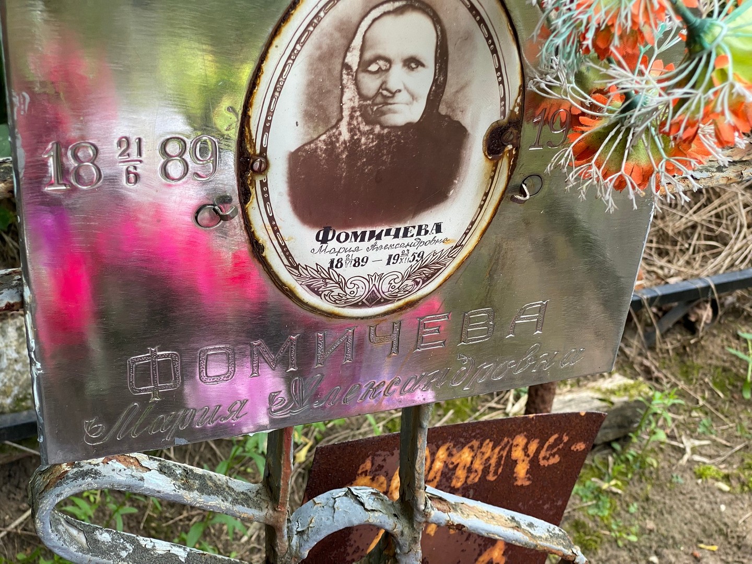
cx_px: 376
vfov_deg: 28.0
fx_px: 1130
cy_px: 282
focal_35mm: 52
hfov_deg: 36.8
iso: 40
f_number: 2
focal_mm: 6
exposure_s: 1/122
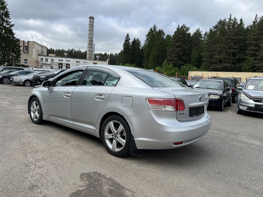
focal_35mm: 26
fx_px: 198
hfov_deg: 67.3
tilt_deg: -3.8
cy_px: 98
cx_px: 132
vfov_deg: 53.1
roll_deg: -3.5
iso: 50
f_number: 1.5
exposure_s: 1/3257
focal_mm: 5.7
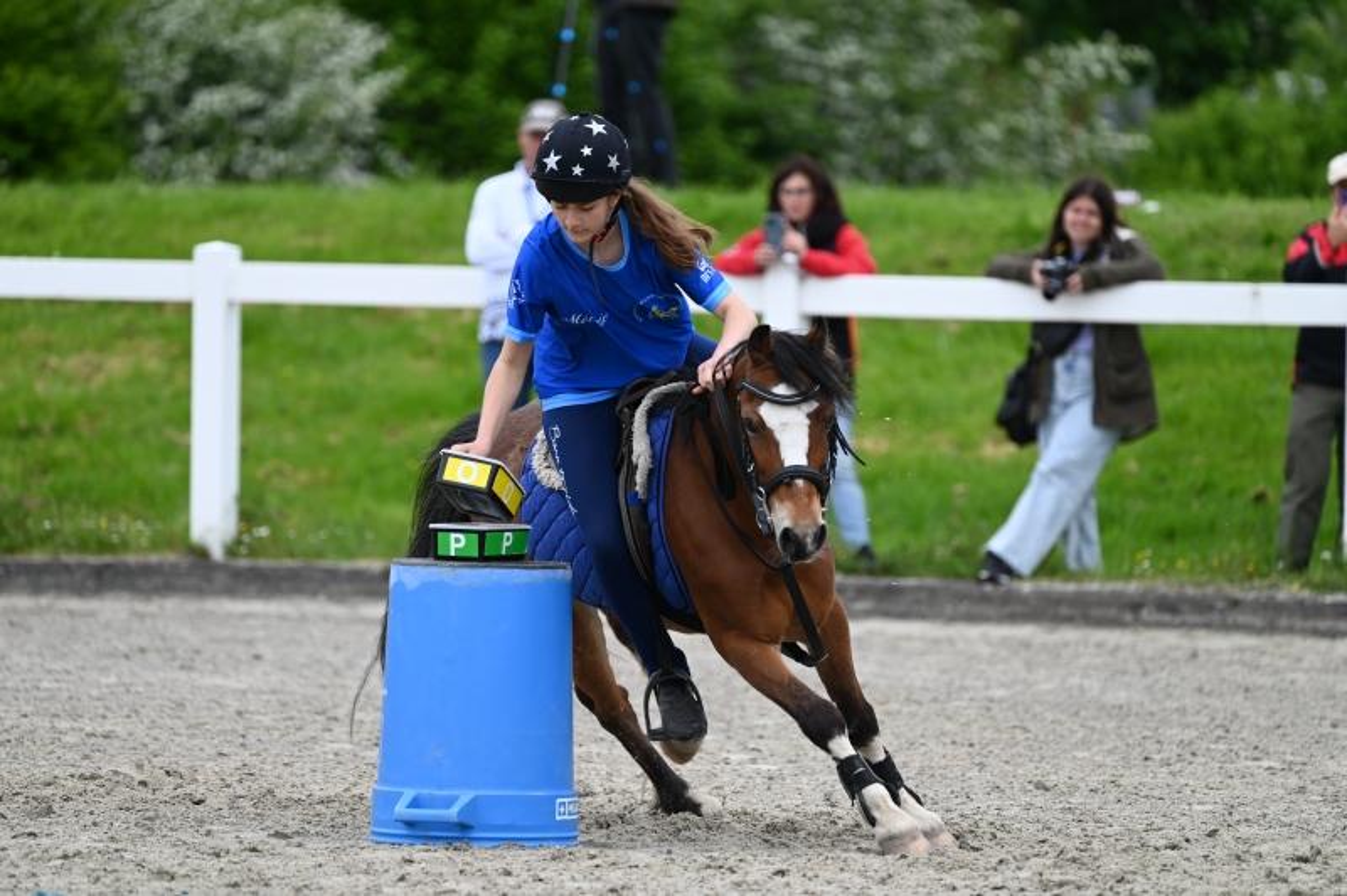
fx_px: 11963
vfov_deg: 4.3
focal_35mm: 320
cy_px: 448
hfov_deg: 6.4
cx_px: 674
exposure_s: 1/1250
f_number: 5.6
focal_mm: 320
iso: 450
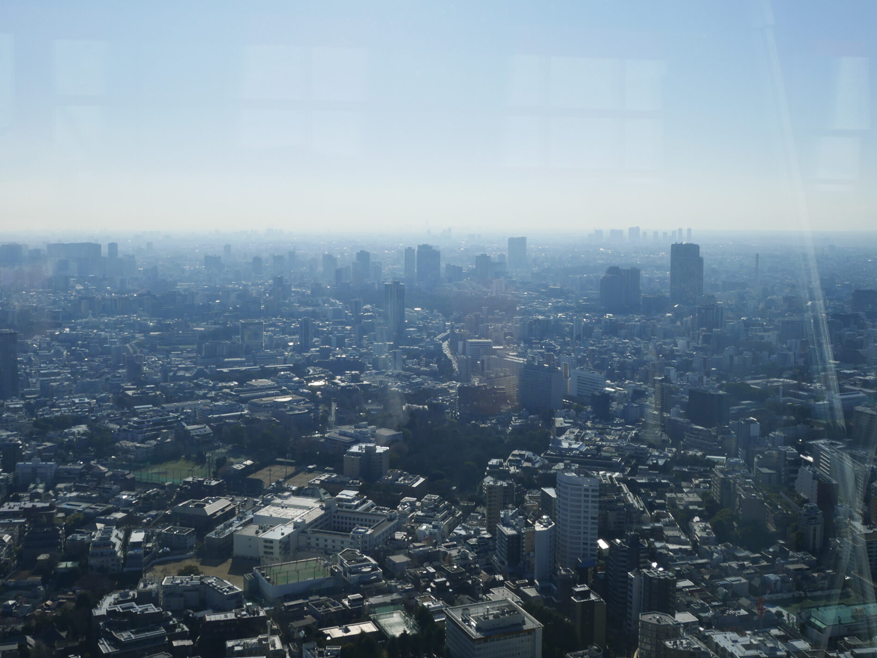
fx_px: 963
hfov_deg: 48.9
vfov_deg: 37.7
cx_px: 467
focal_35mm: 38
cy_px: 287
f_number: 9
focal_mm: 14
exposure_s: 1/800
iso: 200
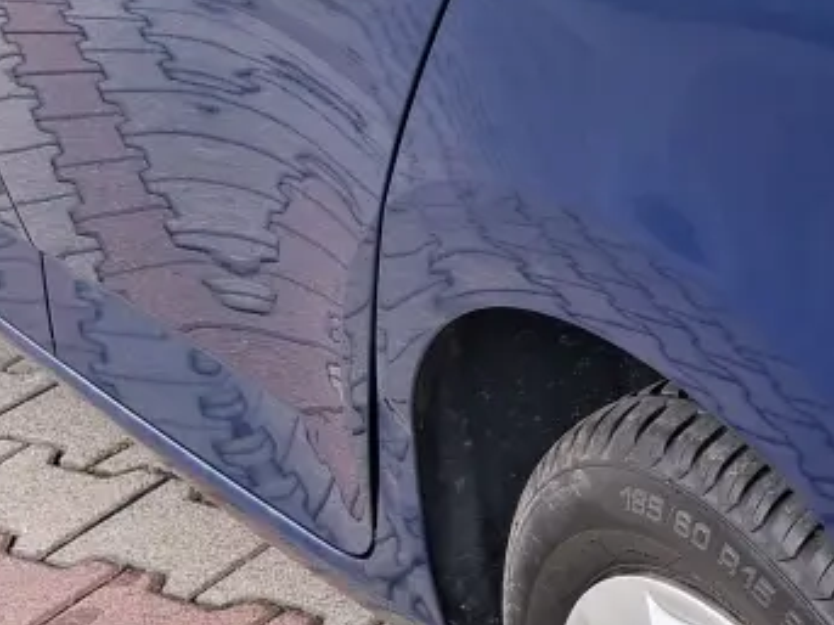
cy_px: 212
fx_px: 2336
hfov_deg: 18.0
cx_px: 1262
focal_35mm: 97
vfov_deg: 15.2
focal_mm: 3.98
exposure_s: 1/120
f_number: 1.8
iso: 25
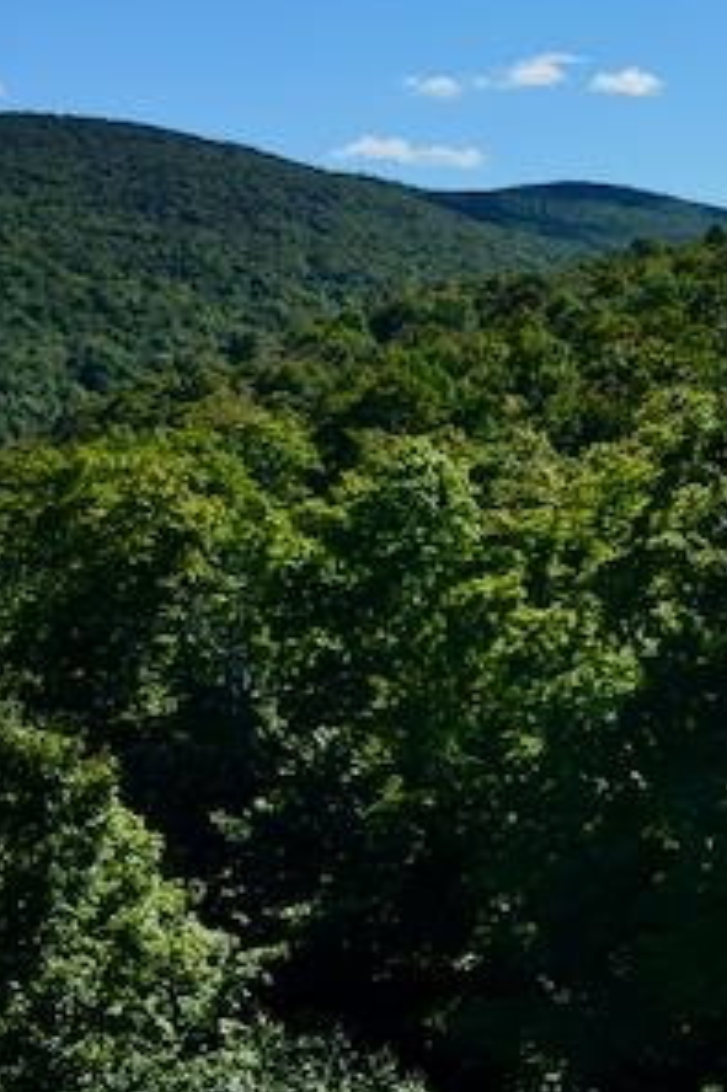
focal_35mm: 54
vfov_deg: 36.6
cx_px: 875
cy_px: 391
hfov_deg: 23.0
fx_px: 1638
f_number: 2.8
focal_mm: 4.5
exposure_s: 1/2500
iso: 100
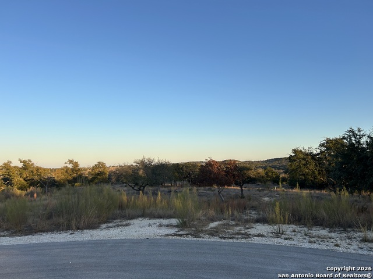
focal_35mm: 26
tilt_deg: +3.5
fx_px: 280
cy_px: 140
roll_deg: +0.4
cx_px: 186
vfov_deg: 53.1
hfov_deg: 67.3
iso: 50
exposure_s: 1/1645
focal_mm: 5.7
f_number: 1.5
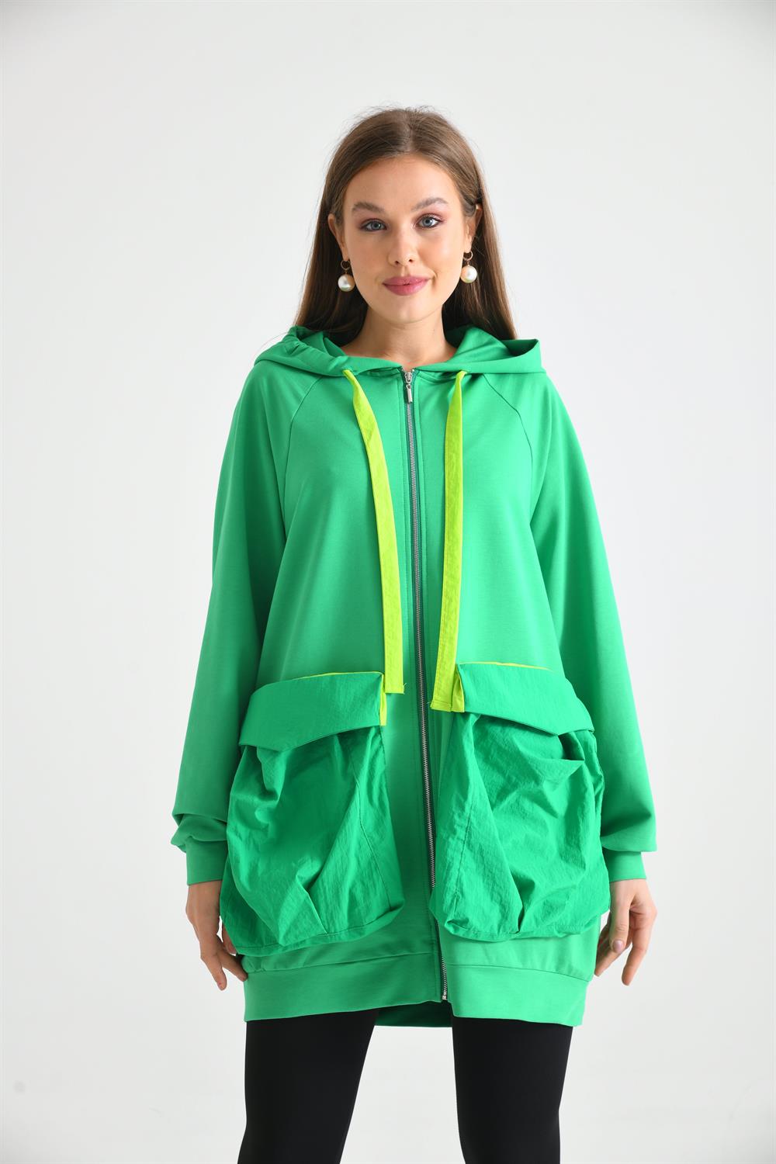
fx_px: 1940
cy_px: 582
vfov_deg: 33.4
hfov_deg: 22.6
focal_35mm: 60
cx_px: 388
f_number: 7.1
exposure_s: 1/125
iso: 125
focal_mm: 60
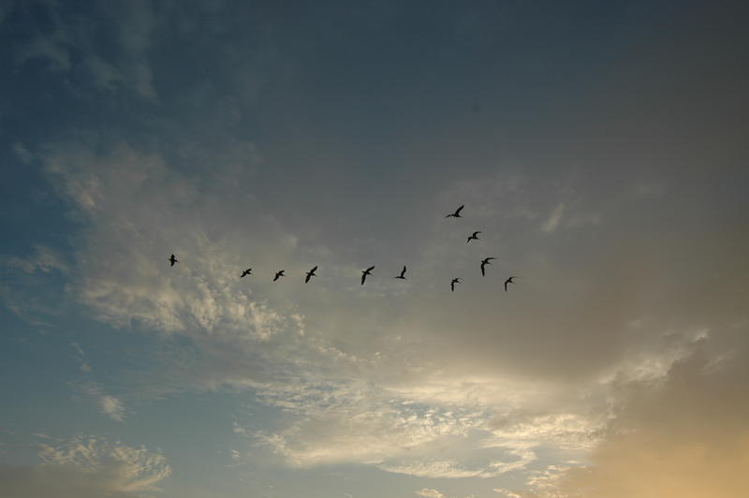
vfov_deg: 47.9
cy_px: 249
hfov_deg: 67.4
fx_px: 561
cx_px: 374
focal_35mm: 27
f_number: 7.1
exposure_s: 1/500
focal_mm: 18
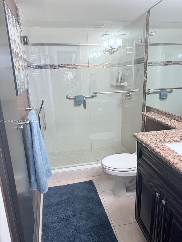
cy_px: 121
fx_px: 168
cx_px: 91
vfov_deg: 71.6
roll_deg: +2.4
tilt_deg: -14.7
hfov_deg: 56.8
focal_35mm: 24
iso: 160
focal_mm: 6.76
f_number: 1.78
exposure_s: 1/60
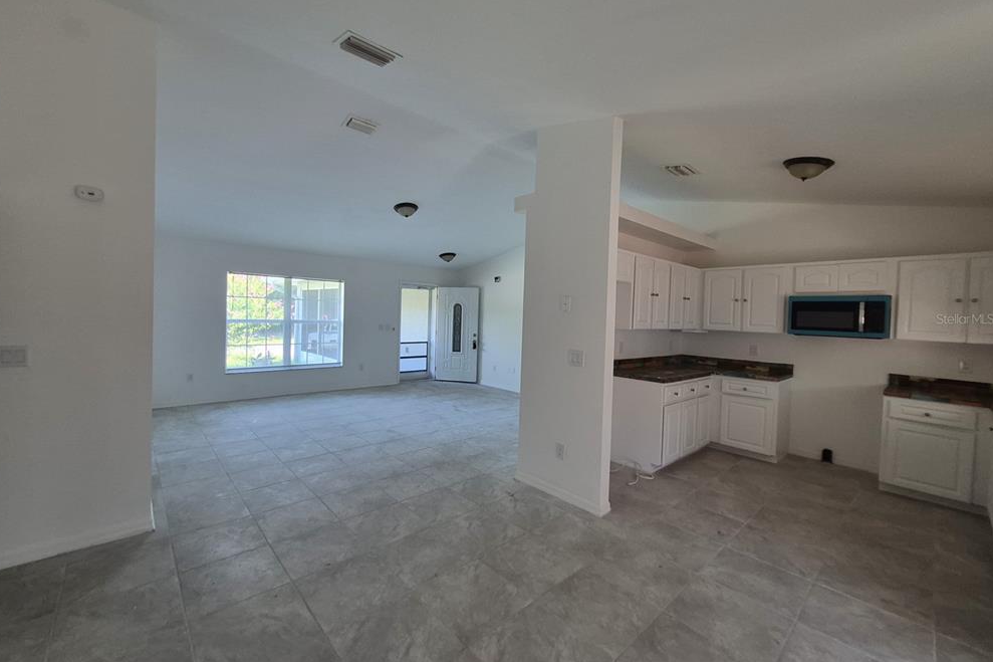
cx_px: 483
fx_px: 386
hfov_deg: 104.2
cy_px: 318
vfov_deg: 81.2
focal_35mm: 14
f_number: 2.2
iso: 250
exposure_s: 1/60
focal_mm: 1.74
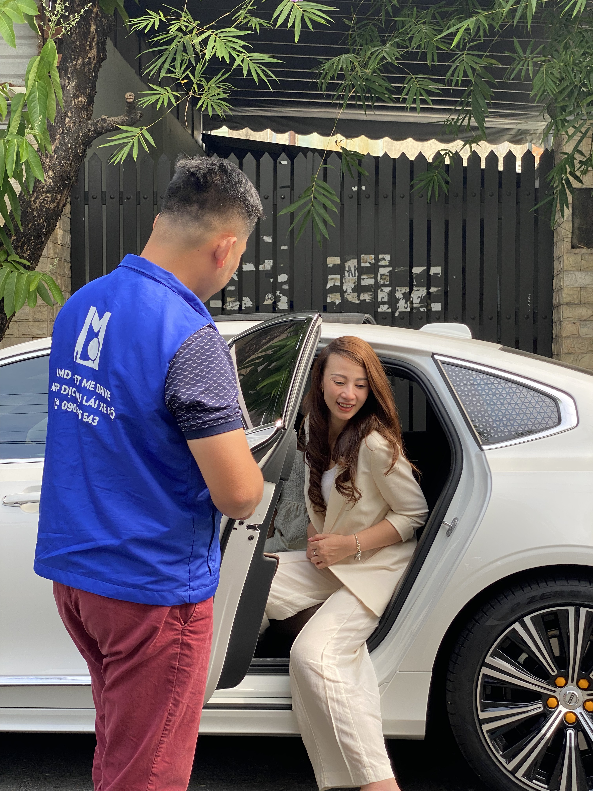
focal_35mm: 52
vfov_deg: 36.8
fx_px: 1188
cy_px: 396
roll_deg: +1.6
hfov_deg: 28.0
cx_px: 296
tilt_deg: -0.4
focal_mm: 6
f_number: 2
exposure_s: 1/193
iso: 20
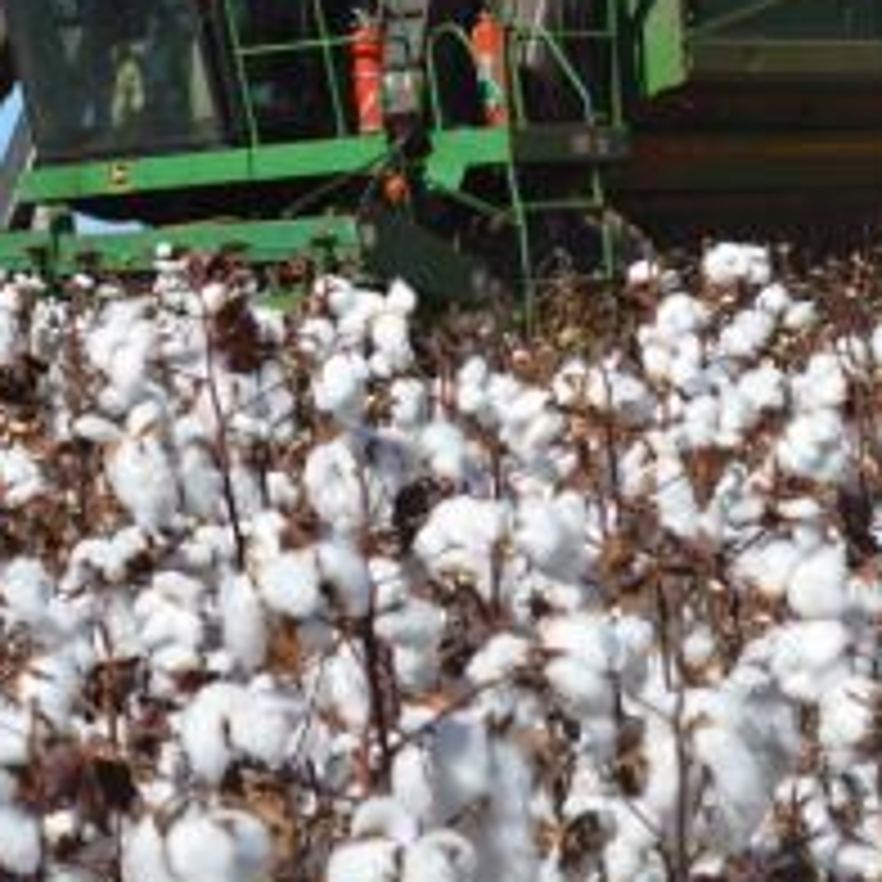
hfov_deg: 7.6
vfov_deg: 7.7
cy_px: 245
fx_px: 6584
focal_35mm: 228
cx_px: 9
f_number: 9
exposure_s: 1/320
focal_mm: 55
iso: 100
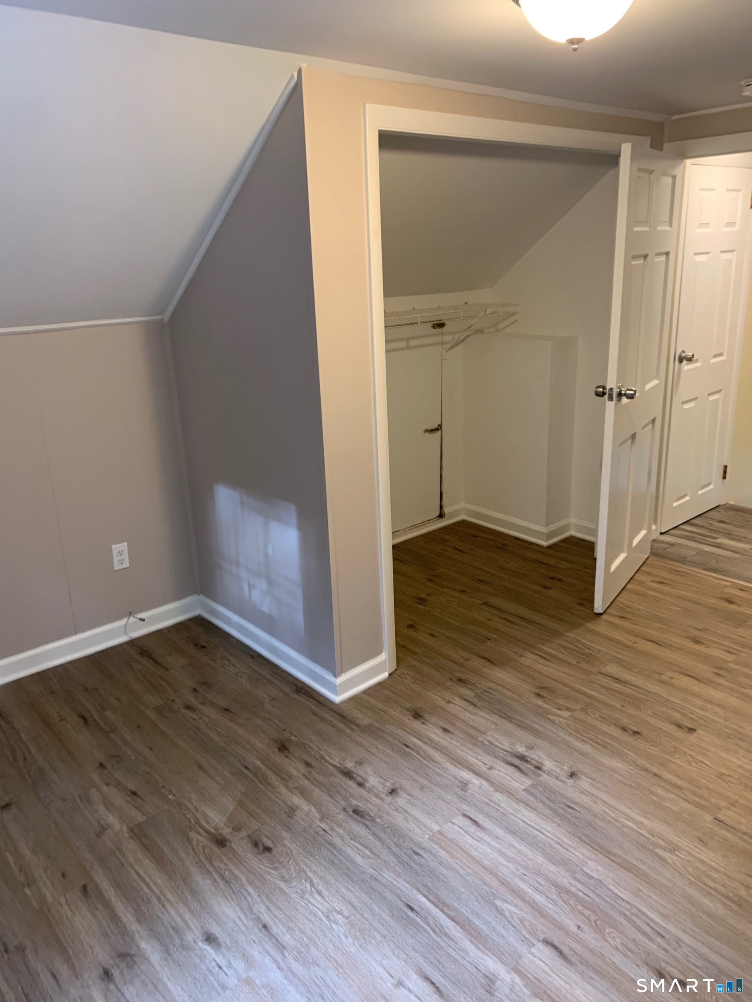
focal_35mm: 26
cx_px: 376
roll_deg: +2.4
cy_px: 501
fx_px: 753
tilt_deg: -16.6
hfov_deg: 53.1
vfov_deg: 67.3
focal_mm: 4.25
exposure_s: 1/60
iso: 200
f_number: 1.8
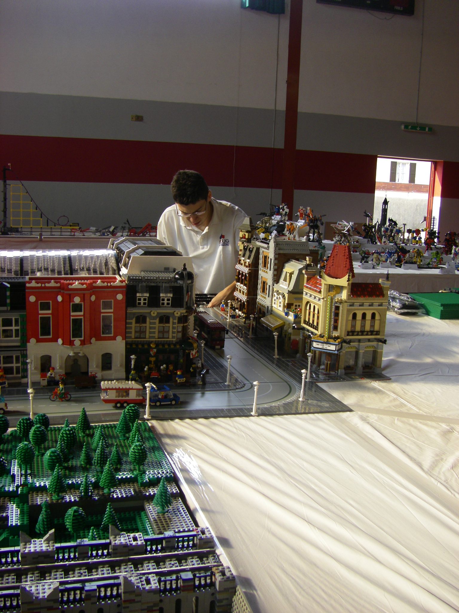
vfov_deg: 49.0
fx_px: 672
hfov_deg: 37.7
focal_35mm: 38
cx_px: 230
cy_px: 306
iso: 100
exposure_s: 1/50
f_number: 3.5
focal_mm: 6.3
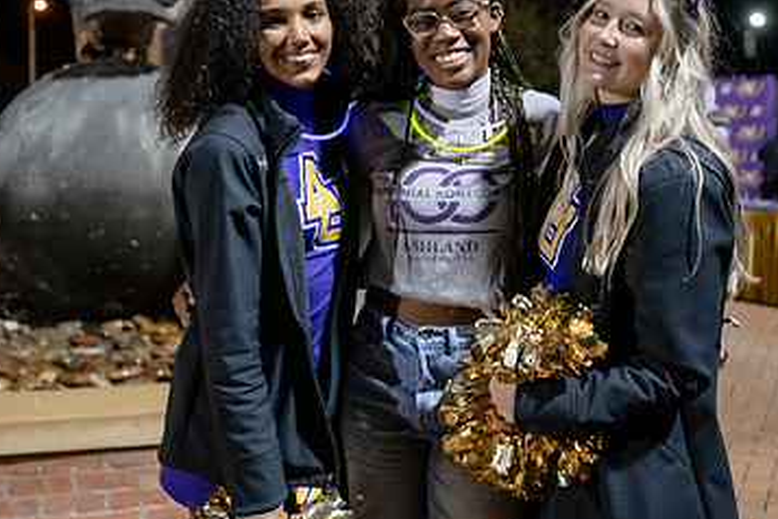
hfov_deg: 38.2
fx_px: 1124
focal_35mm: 52
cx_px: 388
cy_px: 173
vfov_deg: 25.9
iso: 4000
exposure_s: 1/80
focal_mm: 32
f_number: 3.5
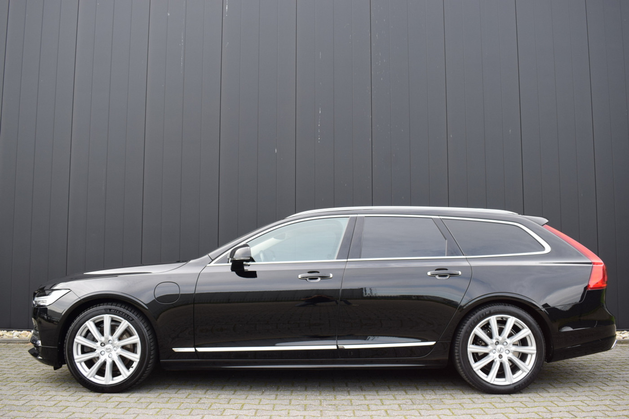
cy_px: 210
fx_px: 550
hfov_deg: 59.5
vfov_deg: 41.7
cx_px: 314
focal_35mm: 32
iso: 400
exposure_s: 1/125
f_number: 5.6
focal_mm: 21
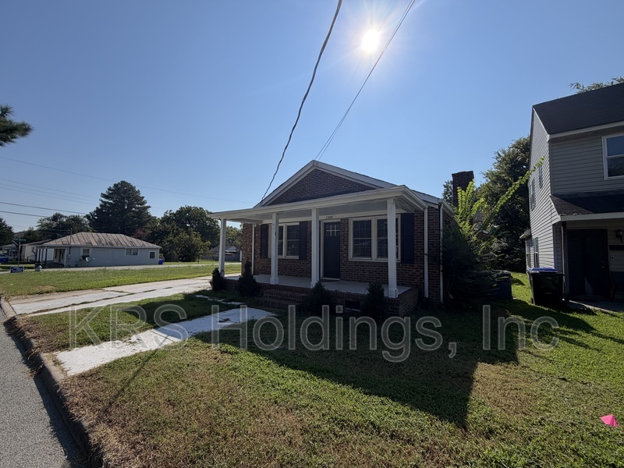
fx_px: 252
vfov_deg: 85.7
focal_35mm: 14
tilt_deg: +4.8
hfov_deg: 102.1
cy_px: 234
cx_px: 312
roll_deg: -0.6
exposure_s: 1/1497
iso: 20
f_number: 2.2
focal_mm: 2.22
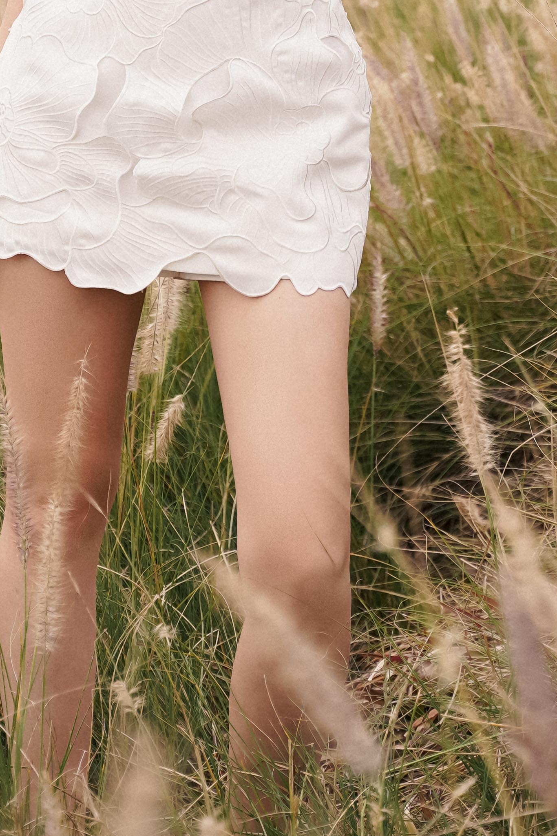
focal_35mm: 164
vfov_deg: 12.4
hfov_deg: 8.4
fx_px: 3806
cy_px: 3
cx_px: 261
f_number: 3.5
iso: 100
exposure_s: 1/750
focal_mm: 56
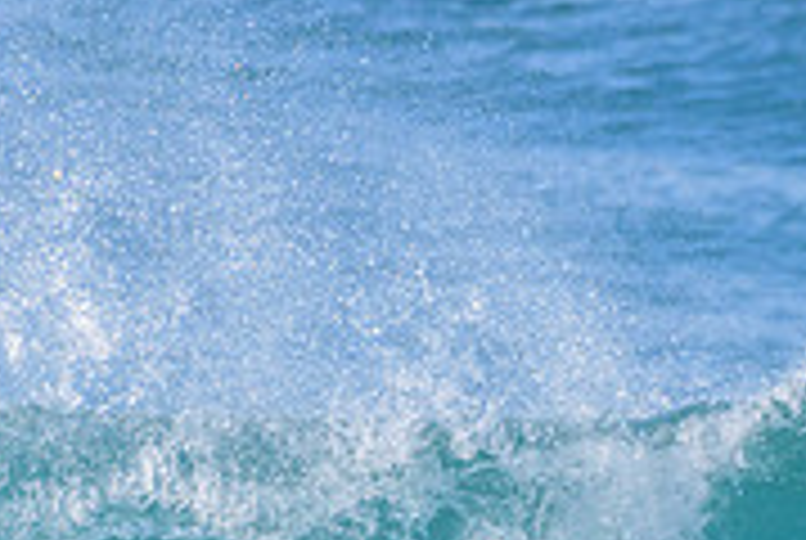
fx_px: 54450
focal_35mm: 2428
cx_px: 806
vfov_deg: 0.6
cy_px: 790
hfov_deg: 0.8
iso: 450
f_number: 5.6
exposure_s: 1/2000
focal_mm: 500
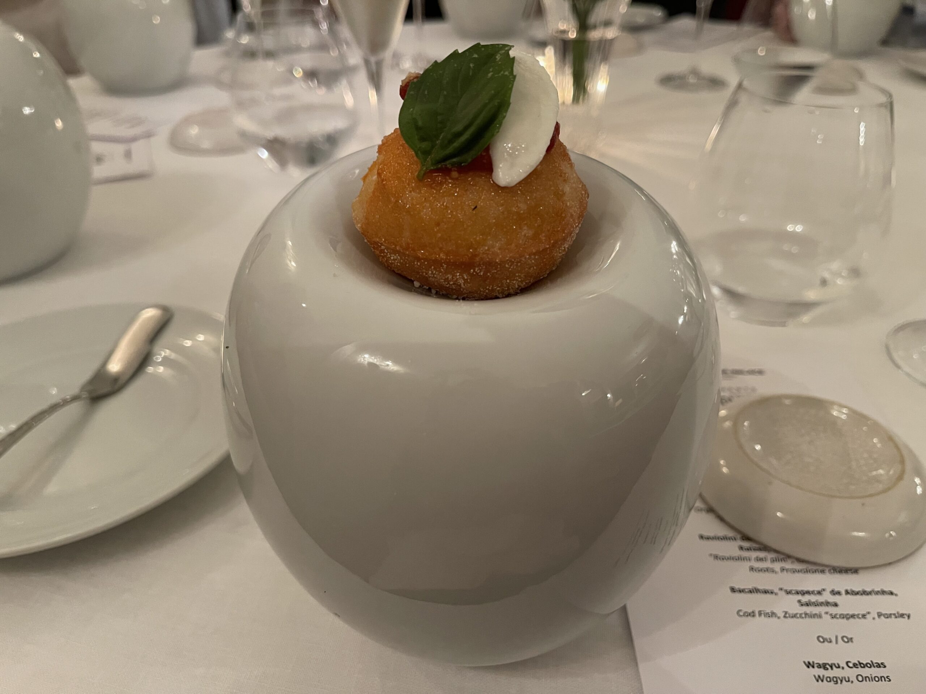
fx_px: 696
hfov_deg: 67.3
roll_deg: +0.5
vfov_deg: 53.1
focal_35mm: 26
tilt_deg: -34.2
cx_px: 463
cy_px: 347
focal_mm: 5.1
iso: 500
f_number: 1.6
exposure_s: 1/60
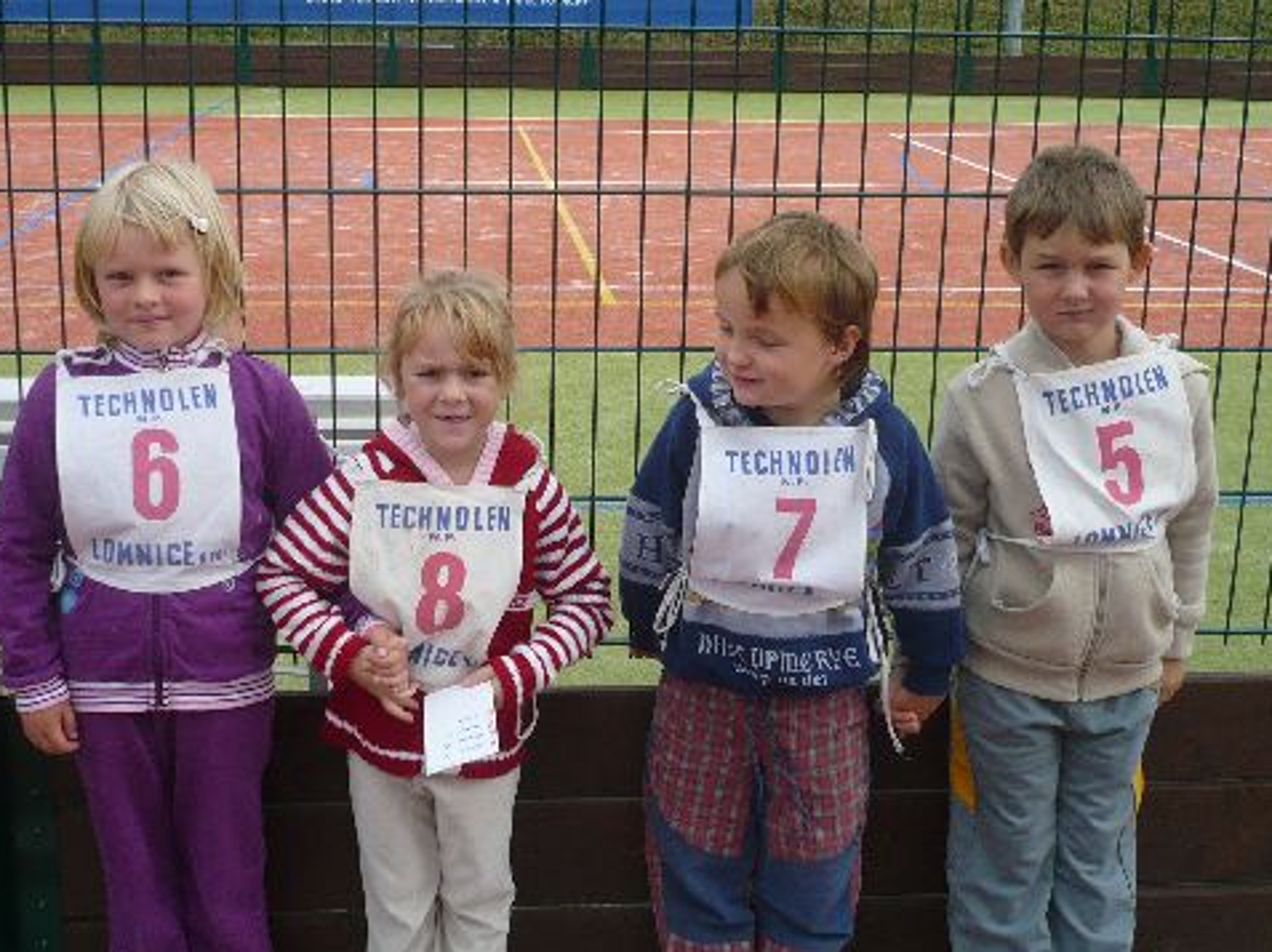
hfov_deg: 40.4
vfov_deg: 30.8
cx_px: 603
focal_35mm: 47
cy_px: 400
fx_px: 1726
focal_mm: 5.8
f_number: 2.8
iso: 100
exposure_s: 1/500
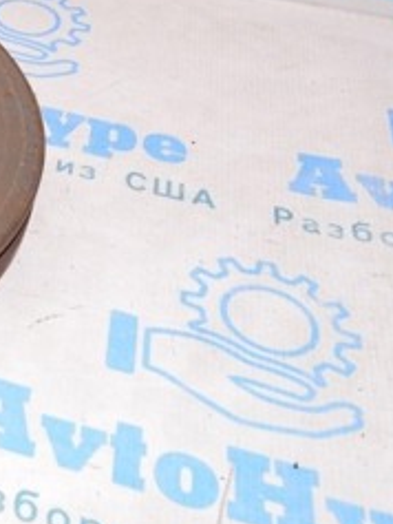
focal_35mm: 70
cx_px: -296
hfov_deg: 17.4
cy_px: 140
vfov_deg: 27.4
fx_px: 1059
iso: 1600
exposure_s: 1/100
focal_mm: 18
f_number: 8
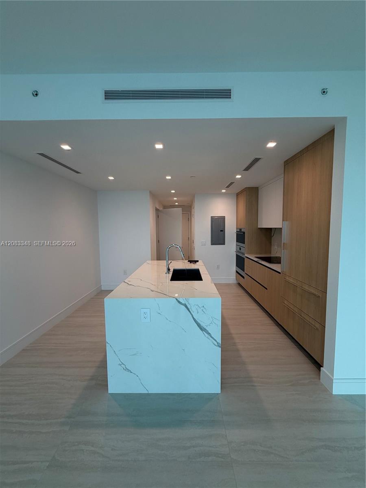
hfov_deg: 85.7
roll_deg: +0.5
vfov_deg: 102.1
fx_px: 197
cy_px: 244
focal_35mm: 14
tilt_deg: -4.6
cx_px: 183
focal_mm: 2.22
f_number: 2.2
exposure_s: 1/125
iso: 64
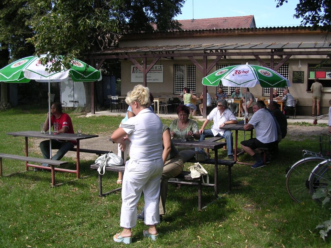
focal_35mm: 38
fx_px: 363
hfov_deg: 49.0
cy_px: 124
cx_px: 166
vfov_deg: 37.7
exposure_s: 1/446
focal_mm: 5.8
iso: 100
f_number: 2.8
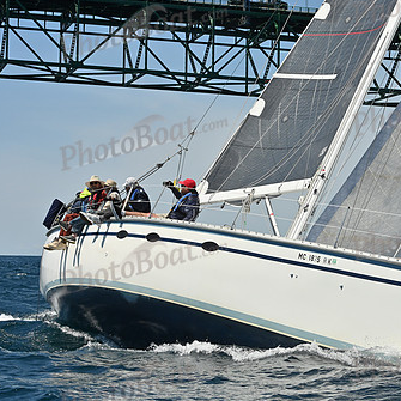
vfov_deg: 16.9
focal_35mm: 103
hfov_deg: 16.8
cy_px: 185
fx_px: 1350
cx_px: 291
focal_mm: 70
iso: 320
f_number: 11
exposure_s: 1/1000
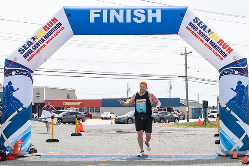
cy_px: 95
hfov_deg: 32.3
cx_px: 143
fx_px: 430
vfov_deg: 21.9
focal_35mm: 62
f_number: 4
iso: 800
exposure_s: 1/4000
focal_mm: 29
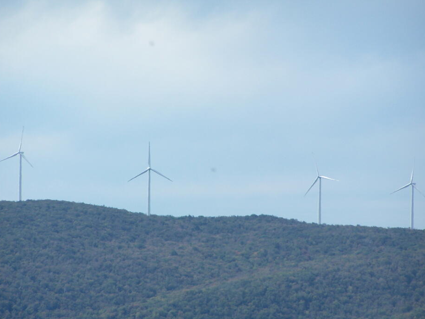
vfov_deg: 4.3
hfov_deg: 5.8
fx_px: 4198
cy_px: 174
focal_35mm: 342
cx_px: 223
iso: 80
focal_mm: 51
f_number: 3.6
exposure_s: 1/800
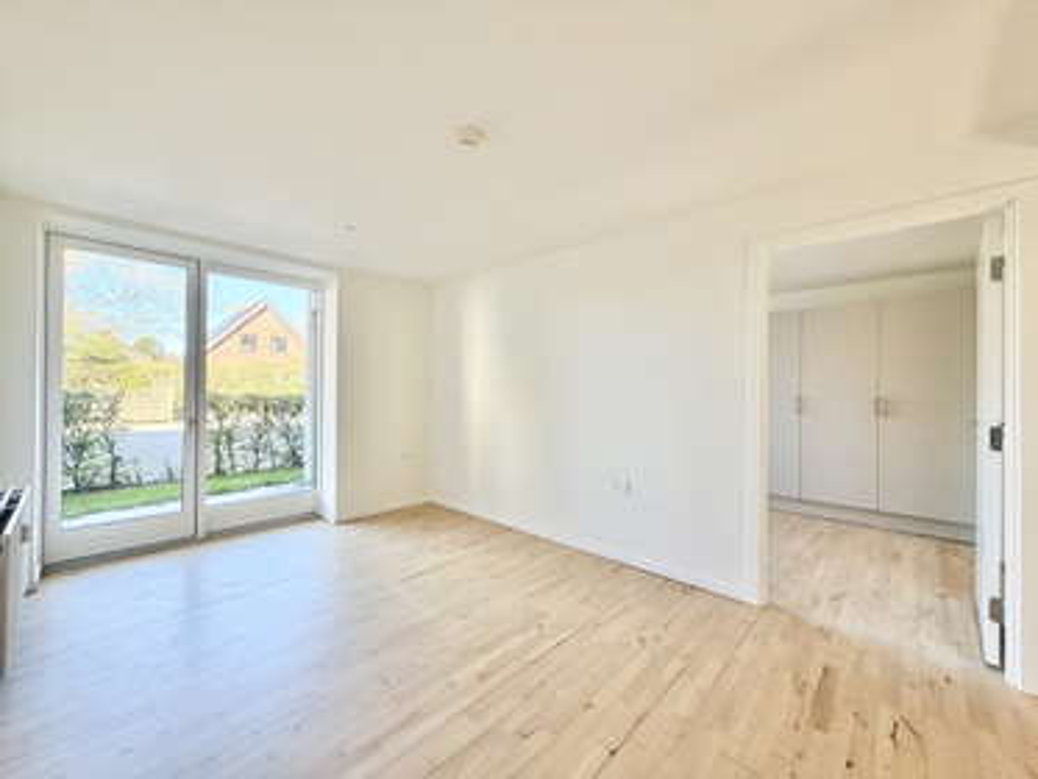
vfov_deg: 85.7
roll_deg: -0.2
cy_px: 390
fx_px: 420
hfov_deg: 102.0
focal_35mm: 14
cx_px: 519
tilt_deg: -0.2
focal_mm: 2.22
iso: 125
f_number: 2.2
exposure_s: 1/121
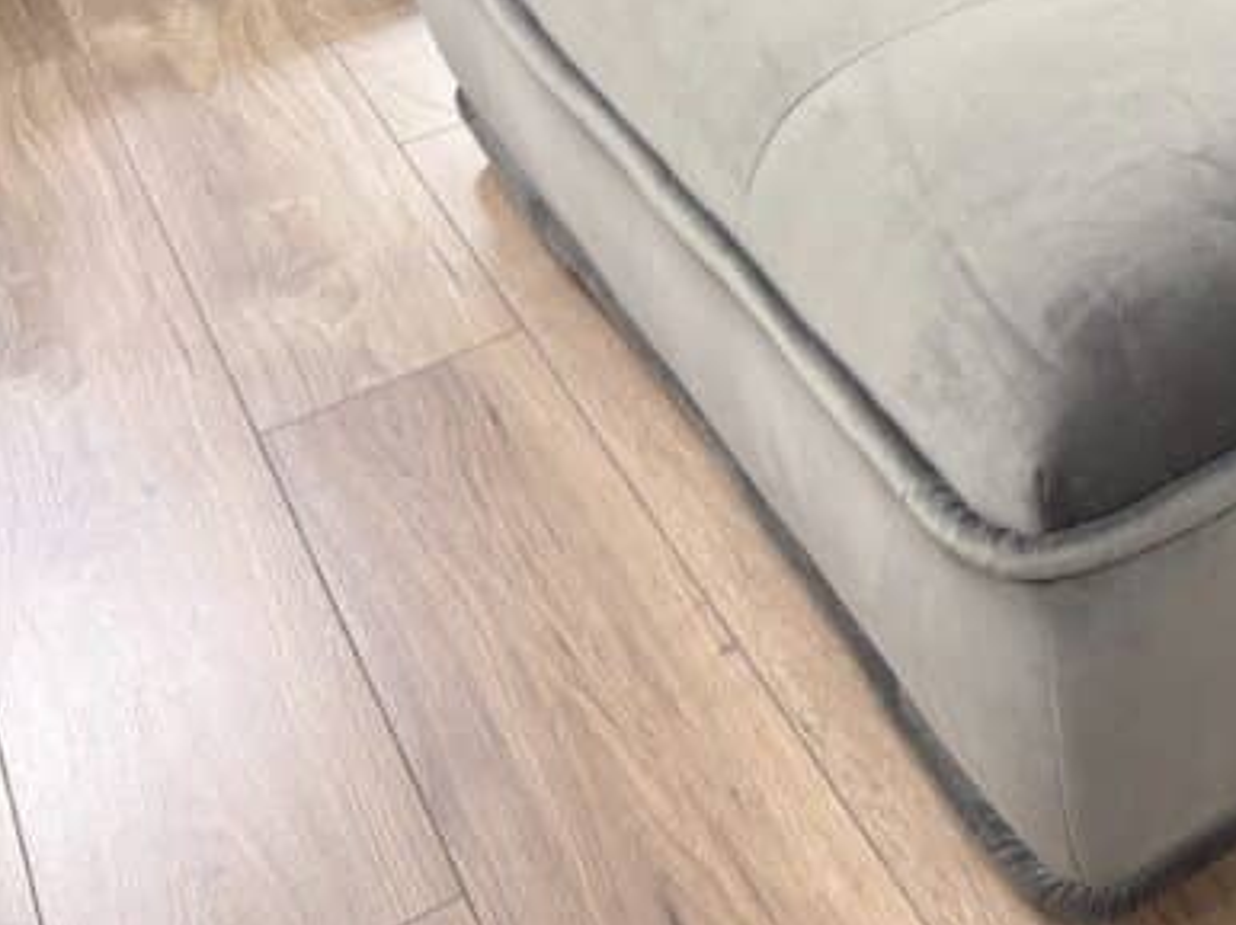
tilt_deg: -26.3
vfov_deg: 24.6
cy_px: -56
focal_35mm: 56
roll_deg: +2.1
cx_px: 1223
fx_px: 1998
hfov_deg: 31.8
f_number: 1.78
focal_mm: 6.76
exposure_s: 1/60
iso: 200
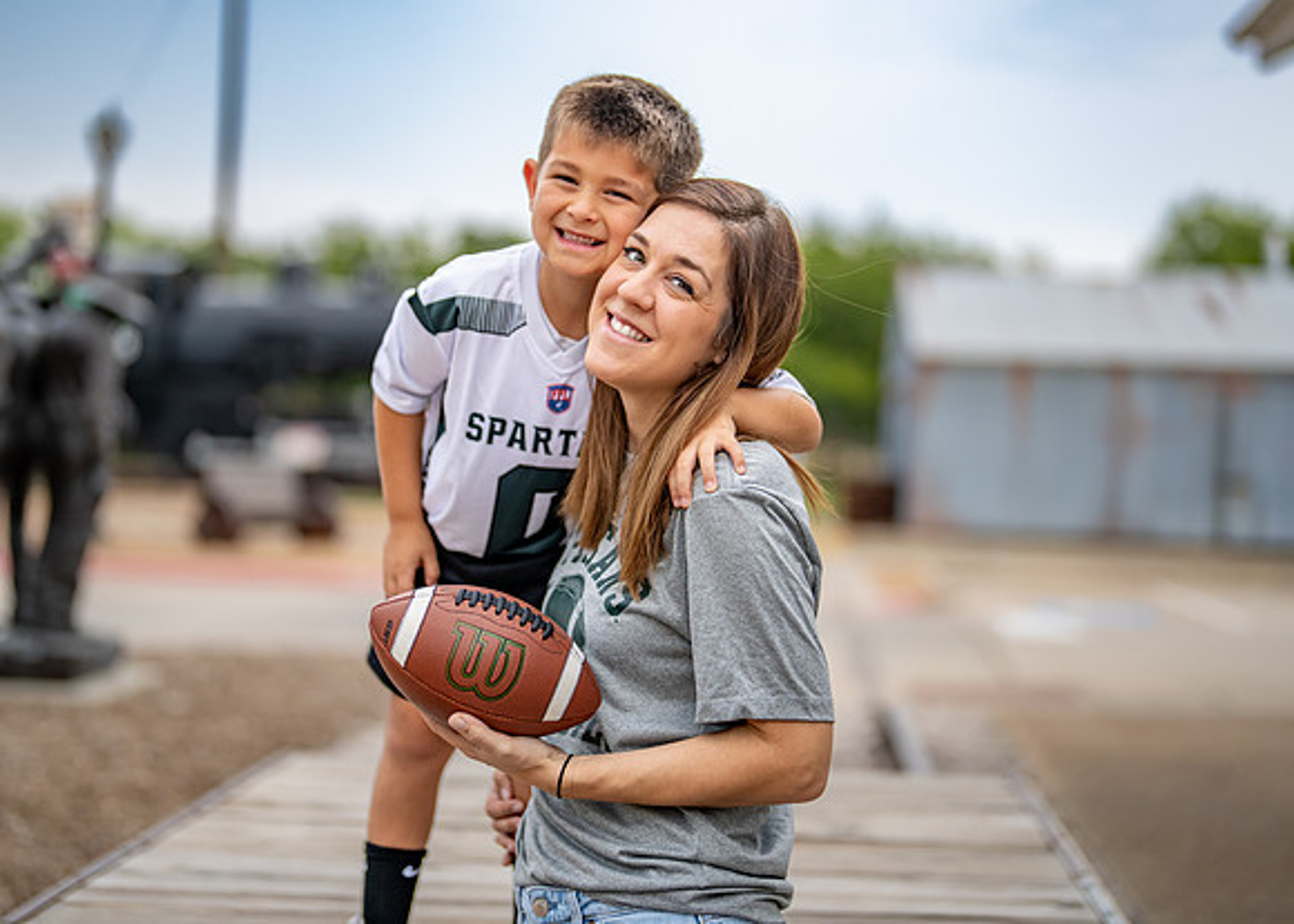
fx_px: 2109
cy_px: 431
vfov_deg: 24.7
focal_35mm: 57
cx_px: 603
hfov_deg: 34.1
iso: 200
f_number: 1.2
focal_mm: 50
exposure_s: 1/2500
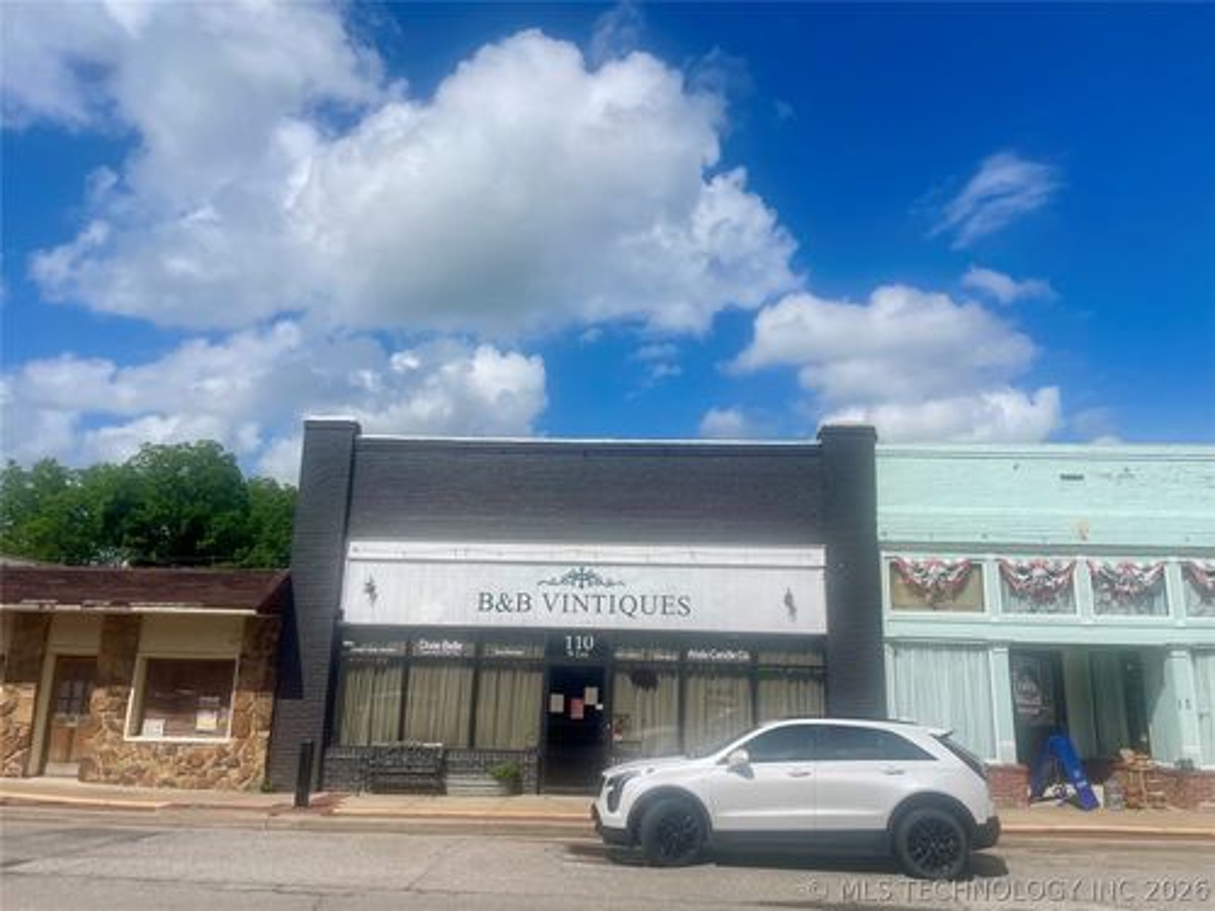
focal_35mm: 26
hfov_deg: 67.3
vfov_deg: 53.1
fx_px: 913
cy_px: 456
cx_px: 608
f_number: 1.6
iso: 32
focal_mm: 4.2
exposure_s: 1/8403
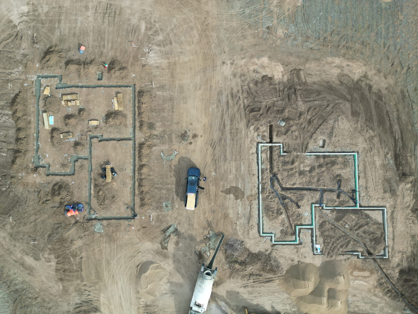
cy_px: 157
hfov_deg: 71.6
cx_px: 209
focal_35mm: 24
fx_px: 290
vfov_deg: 56.8
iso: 110
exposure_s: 1/1000
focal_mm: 6.72
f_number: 1.7
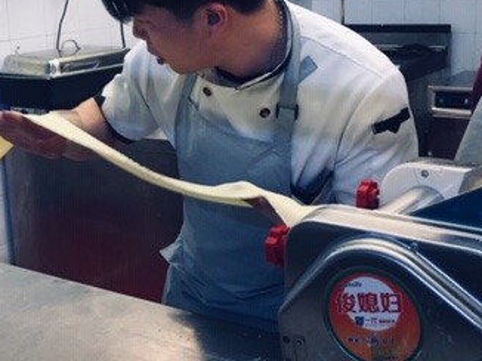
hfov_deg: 33.4
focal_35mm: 57
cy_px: 148
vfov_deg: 25.6
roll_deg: +3.0
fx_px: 793
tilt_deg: -12.4
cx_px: 151
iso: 160
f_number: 2.2
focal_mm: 4.15
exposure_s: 1/33
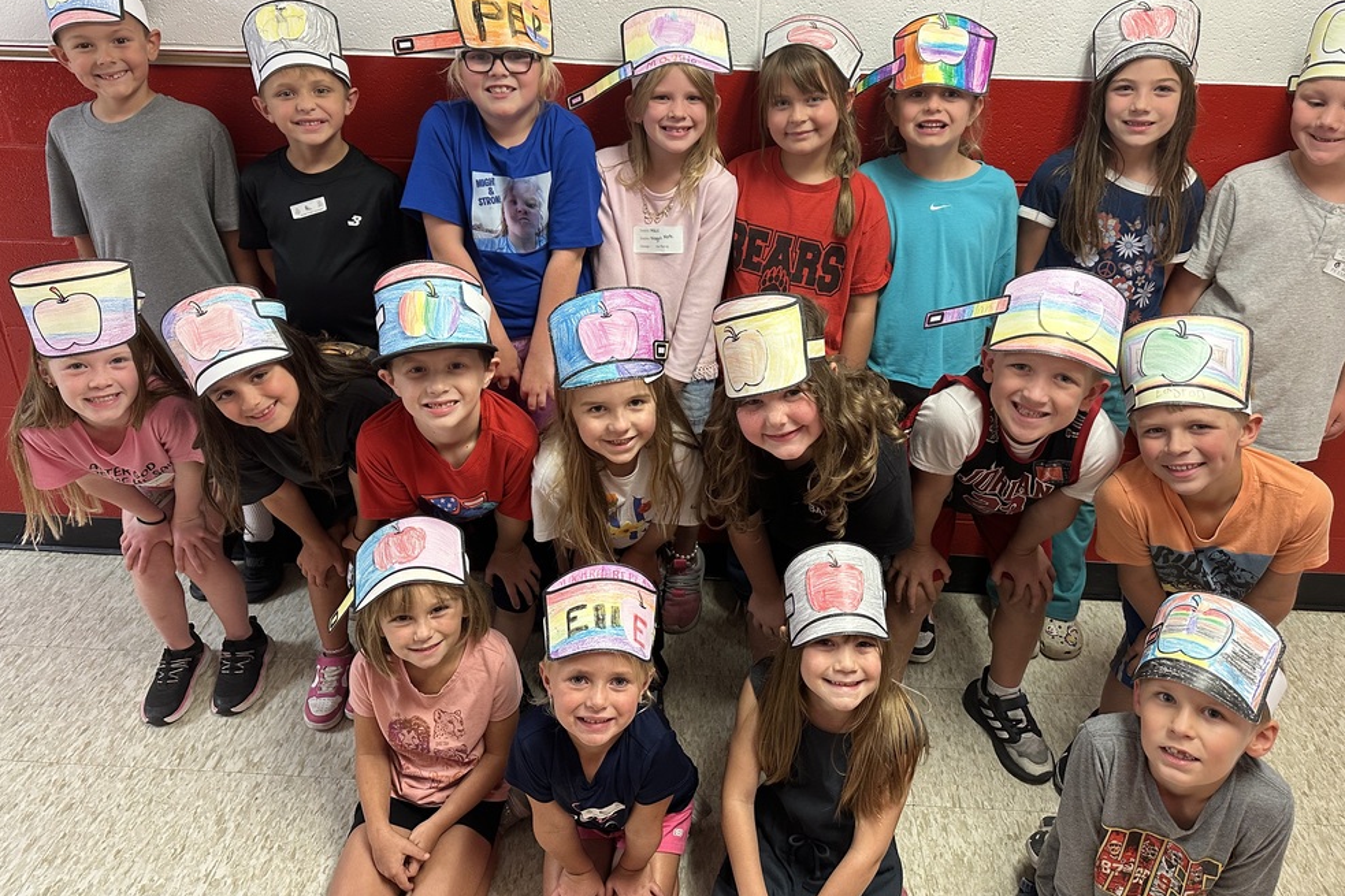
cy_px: 373
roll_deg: -1.8
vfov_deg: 49.3
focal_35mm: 26
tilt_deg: -26.8
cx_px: 688
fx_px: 971
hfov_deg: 69.4
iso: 250
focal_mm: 6.86
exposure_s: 1/60
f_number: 1.78
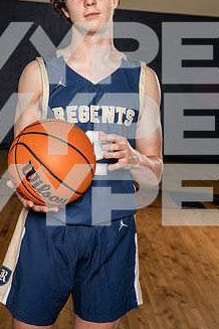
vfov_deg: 27.6
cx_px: 82
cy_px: 125
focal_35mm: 73
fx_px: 666
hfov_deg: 18.6
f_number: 5.6
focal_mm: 53
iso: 400
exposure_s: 1/250
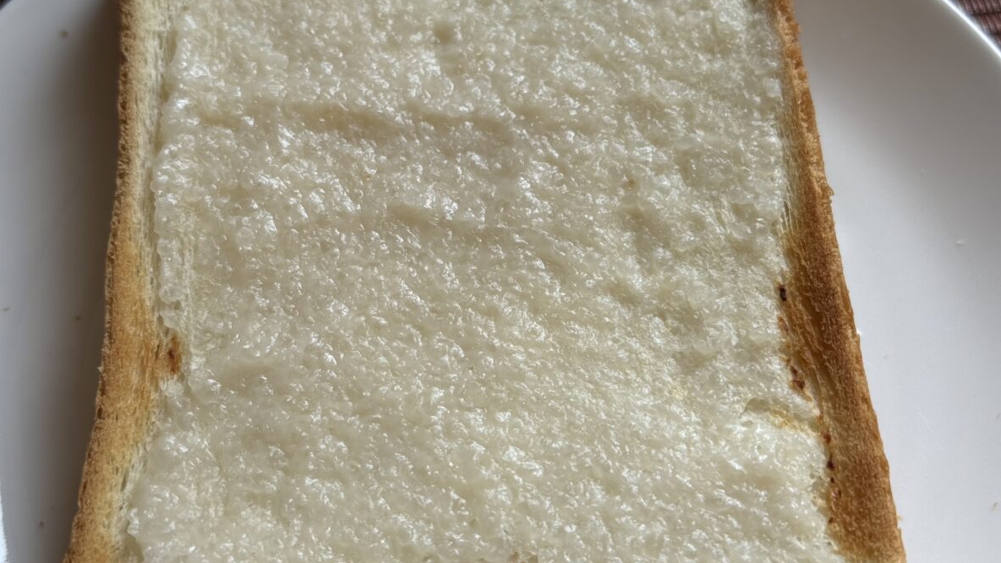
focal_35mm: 53
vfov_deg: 22.6
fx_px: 1407
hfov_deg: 39.2
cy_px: 264
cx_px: 495
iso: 50
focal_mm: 6.76
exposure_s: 1/127
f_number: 1.78
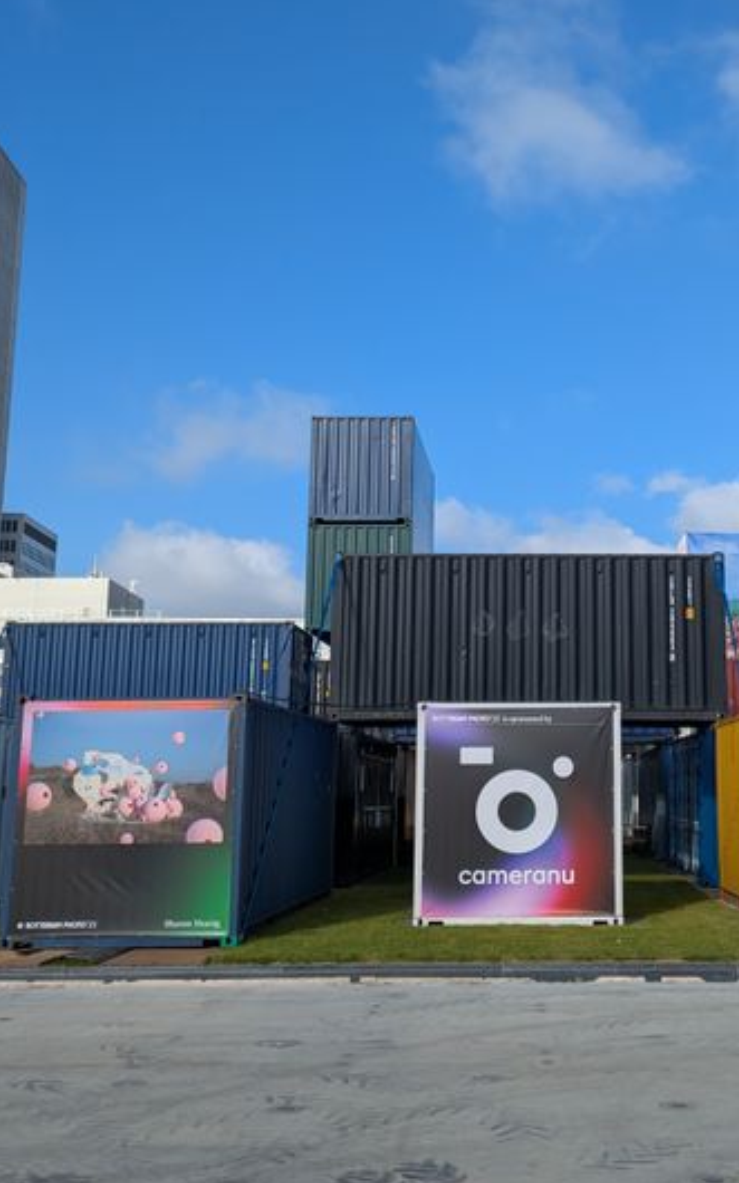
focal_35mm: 40
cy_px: 546
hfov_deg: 31.4
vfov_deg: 49.2
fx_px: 1290
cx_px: 563
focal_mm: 5.43
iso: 40
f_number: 1.89
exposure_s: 1/2155
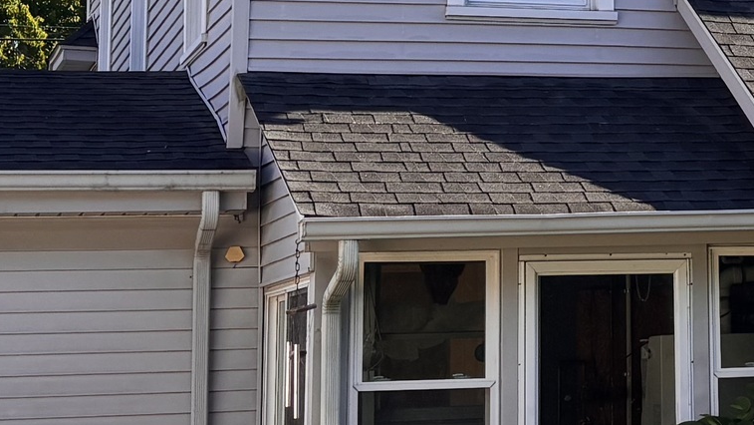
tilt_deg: +12.9
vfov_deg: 10.4
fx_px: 2299
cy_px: -97
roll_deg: +2.0
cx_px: 820
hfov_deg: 18.0
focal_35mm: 115
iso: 50
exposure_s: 1/1721
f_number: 1.6
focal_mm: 5.96
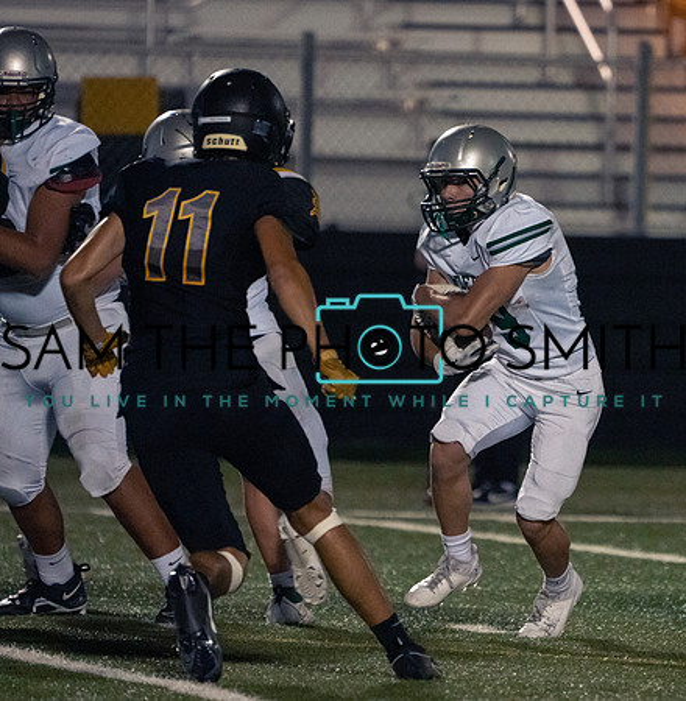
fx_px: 11815
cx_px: 601
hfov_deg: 3.3
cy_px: 342
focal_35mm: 521
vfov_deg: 3.4
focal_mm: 348
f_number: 5.6
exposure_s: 1/1000
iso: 12800
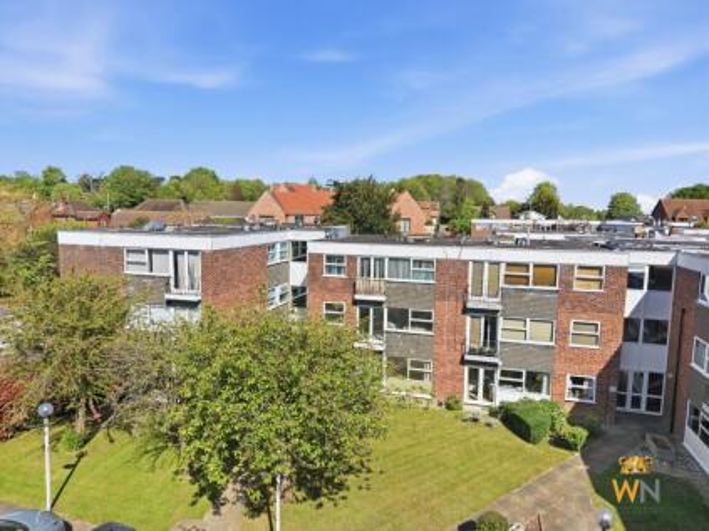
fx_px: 491
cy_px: 266
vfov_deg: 56.8
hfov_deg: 71.6
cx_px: 354
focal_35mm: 24
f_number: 1.8
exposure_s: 1/6000
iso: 250
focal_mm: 8.7
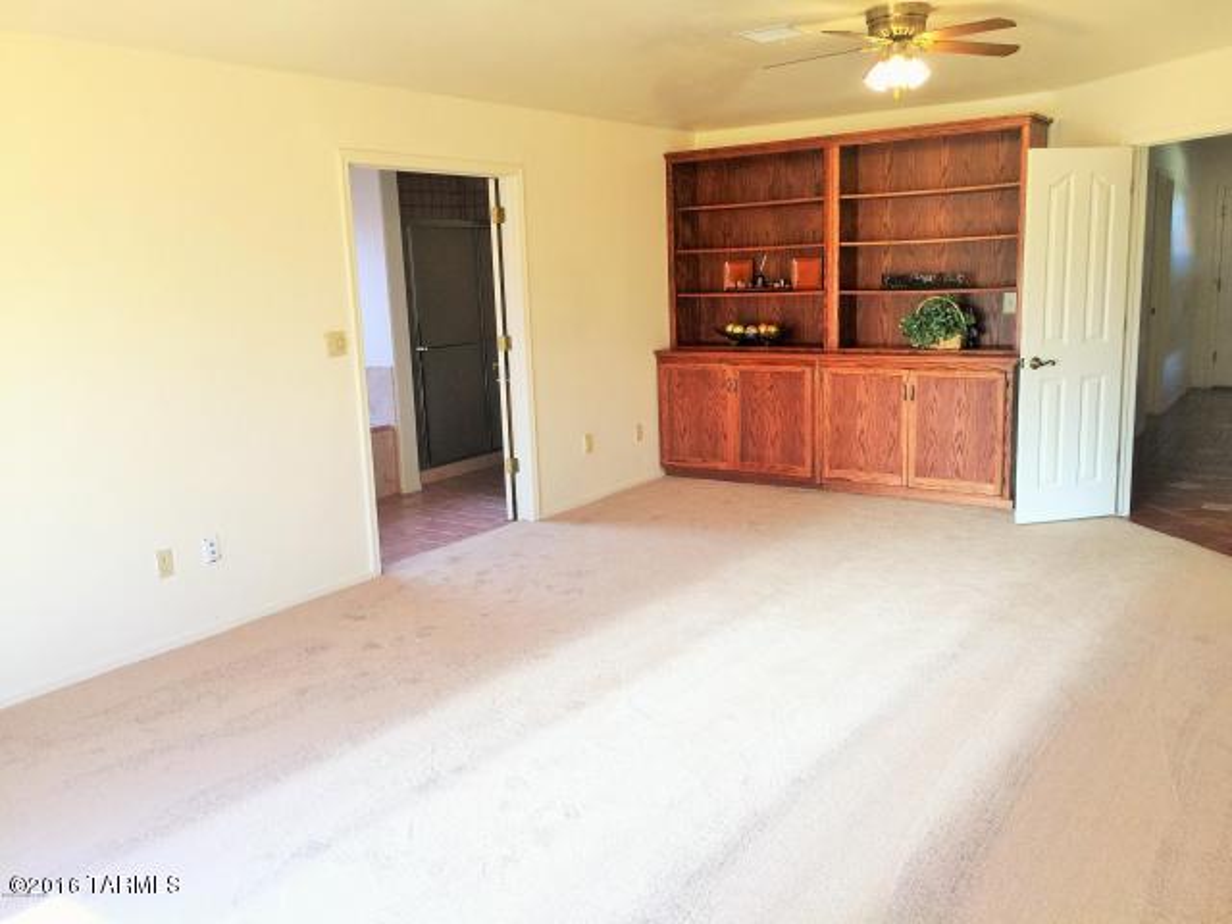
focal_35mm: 29
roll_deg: +1.6
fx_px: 1032
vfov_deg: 48.2
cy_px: 462
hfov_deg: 61.7
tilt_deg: -10.8
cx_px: 616
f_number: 2.2
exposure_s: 1/40
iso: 32
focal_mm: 4.15
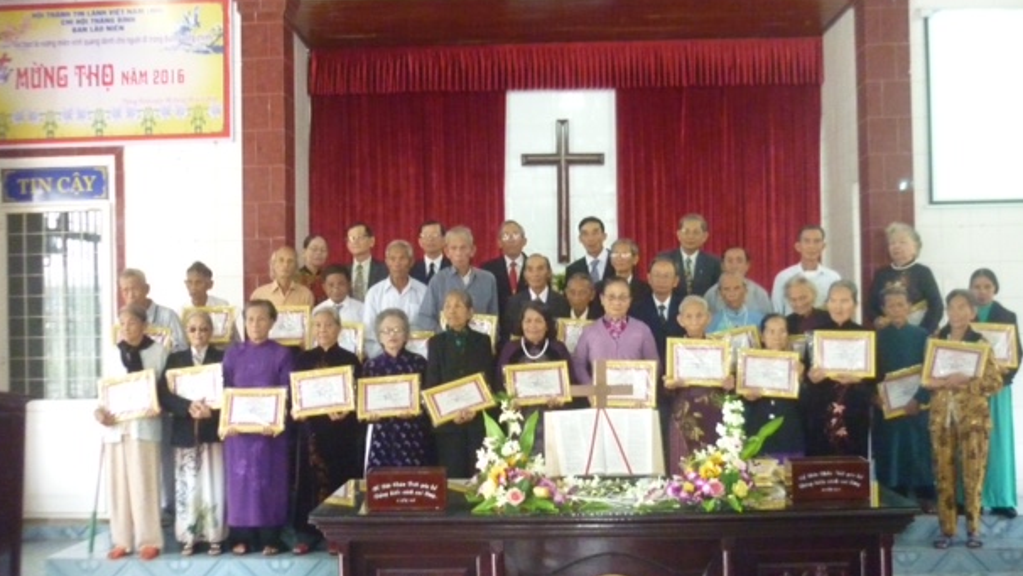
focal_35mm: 38
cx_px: 505
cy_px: 302
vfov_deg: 31.2
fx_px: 1031
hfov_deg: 52.8
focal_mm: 5.5
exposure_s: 1/50
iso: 800
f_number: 2.8
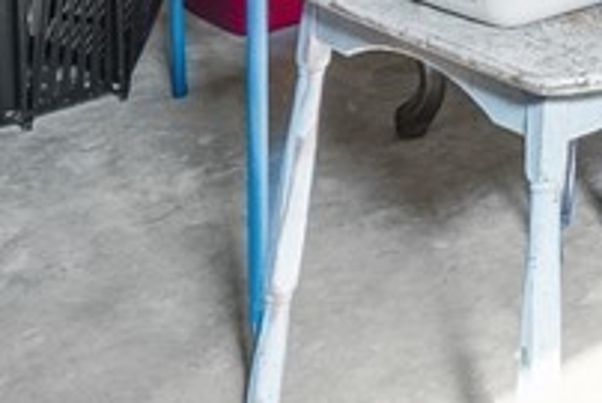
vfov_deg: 13.5
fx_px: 1439
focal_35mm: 86
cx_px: 991
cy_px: -412
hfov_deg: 19.4
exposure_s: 1.3
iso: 800
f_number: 11
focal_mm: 16
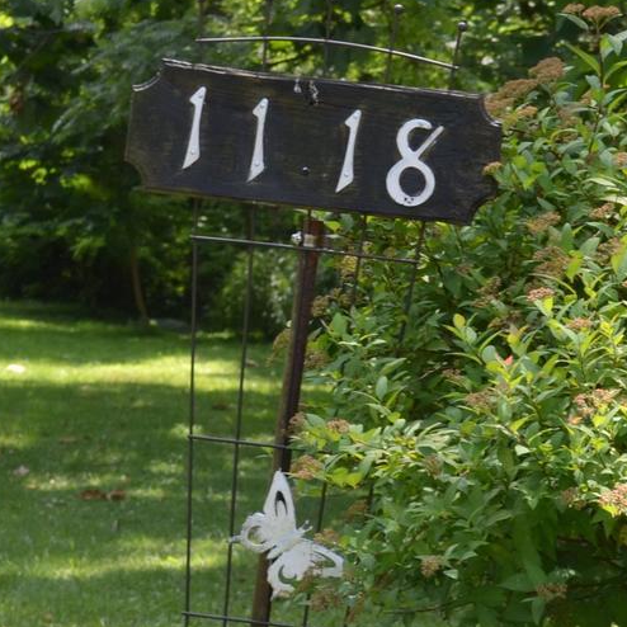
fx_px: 3786
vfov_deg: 9.5
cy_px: 294
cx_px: 598
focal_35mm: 185
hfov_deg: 9.4
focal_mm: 35
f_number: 6.3
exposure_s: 1/160
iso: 200
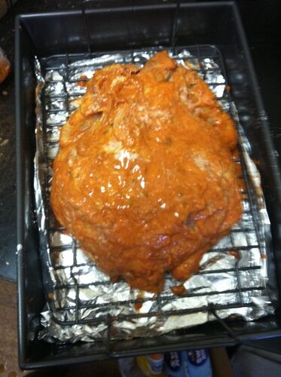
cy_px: 188
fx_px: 380
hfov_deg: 40.6
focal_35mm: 35
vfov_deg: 52.7
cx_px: 140
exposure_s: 1/15
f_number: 2.8
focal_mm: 3.85
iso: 250
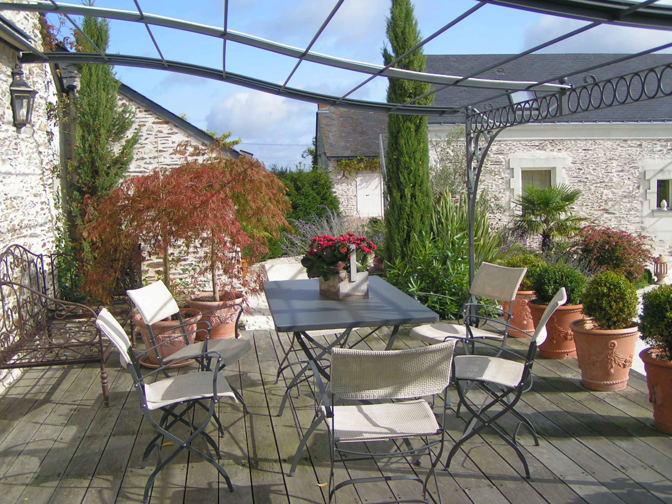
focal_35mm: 38
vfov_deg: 37.7
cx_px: 336
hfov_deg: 49.0
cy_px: 252
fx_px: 738
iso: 50
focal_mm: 5.8
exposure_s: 1/1000
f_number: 3.2
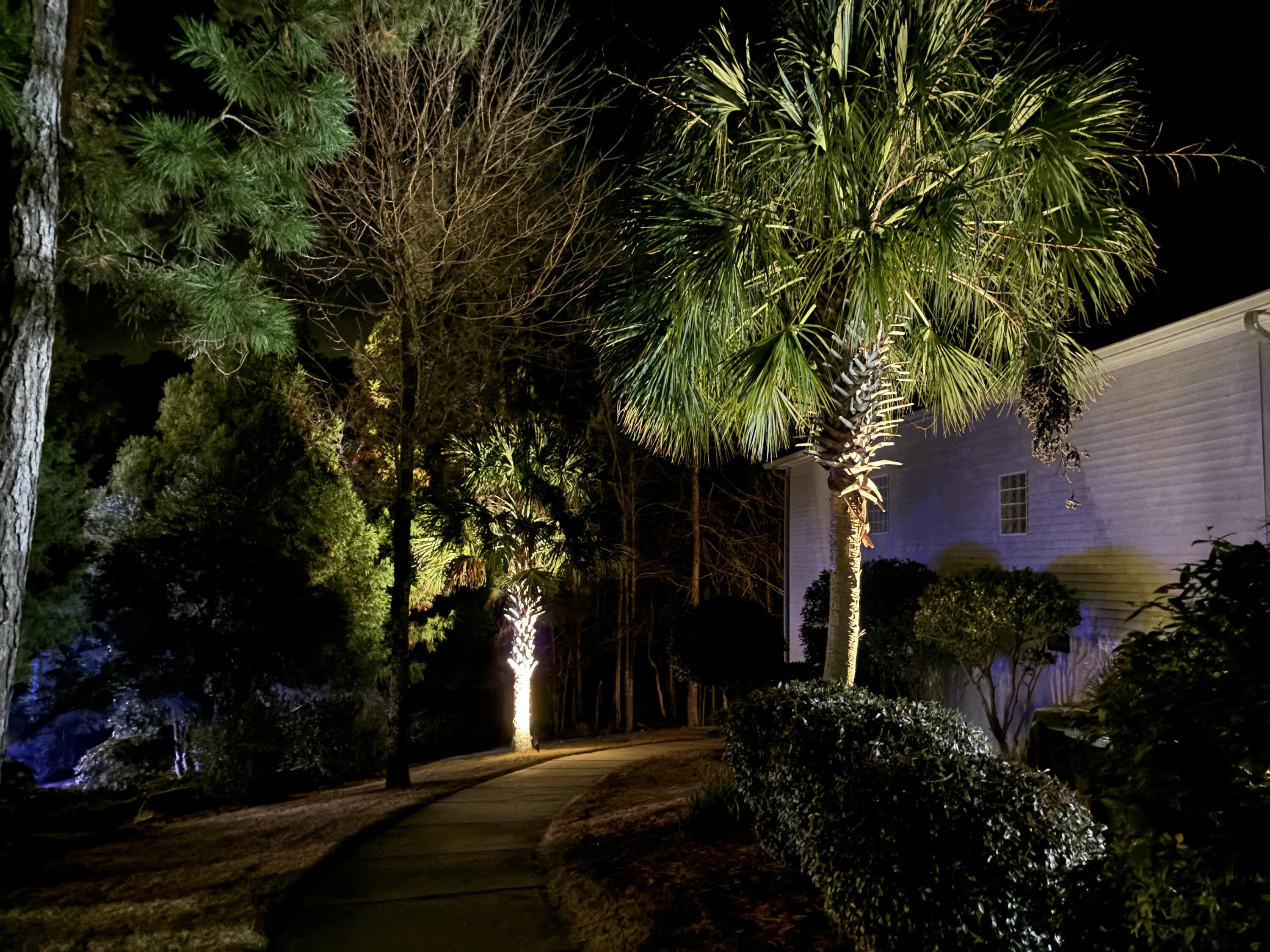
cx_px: 635
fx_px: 954
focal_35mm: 26
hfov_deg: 67.3
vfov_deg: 53.1
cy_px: 476
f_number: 1.6
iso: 4000
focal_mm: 5.96
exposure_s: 1/2
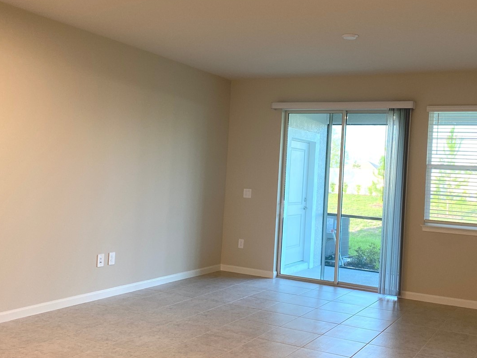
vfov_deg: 36.8
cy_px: 162
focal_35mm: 39
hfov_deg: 47.4
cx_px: 298
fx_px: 537
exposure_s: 1/60
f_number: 1.8
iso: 80
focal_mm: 4.25
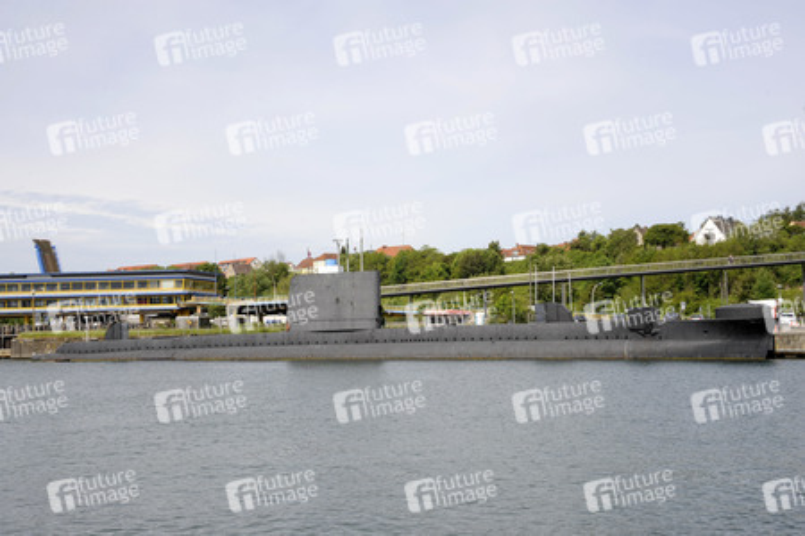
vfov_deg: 27.0
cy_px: 268
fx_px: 1118
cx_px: 402
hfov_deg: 39.6
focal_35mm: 50
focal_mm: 50
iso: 250
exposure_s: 1/400
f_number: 10
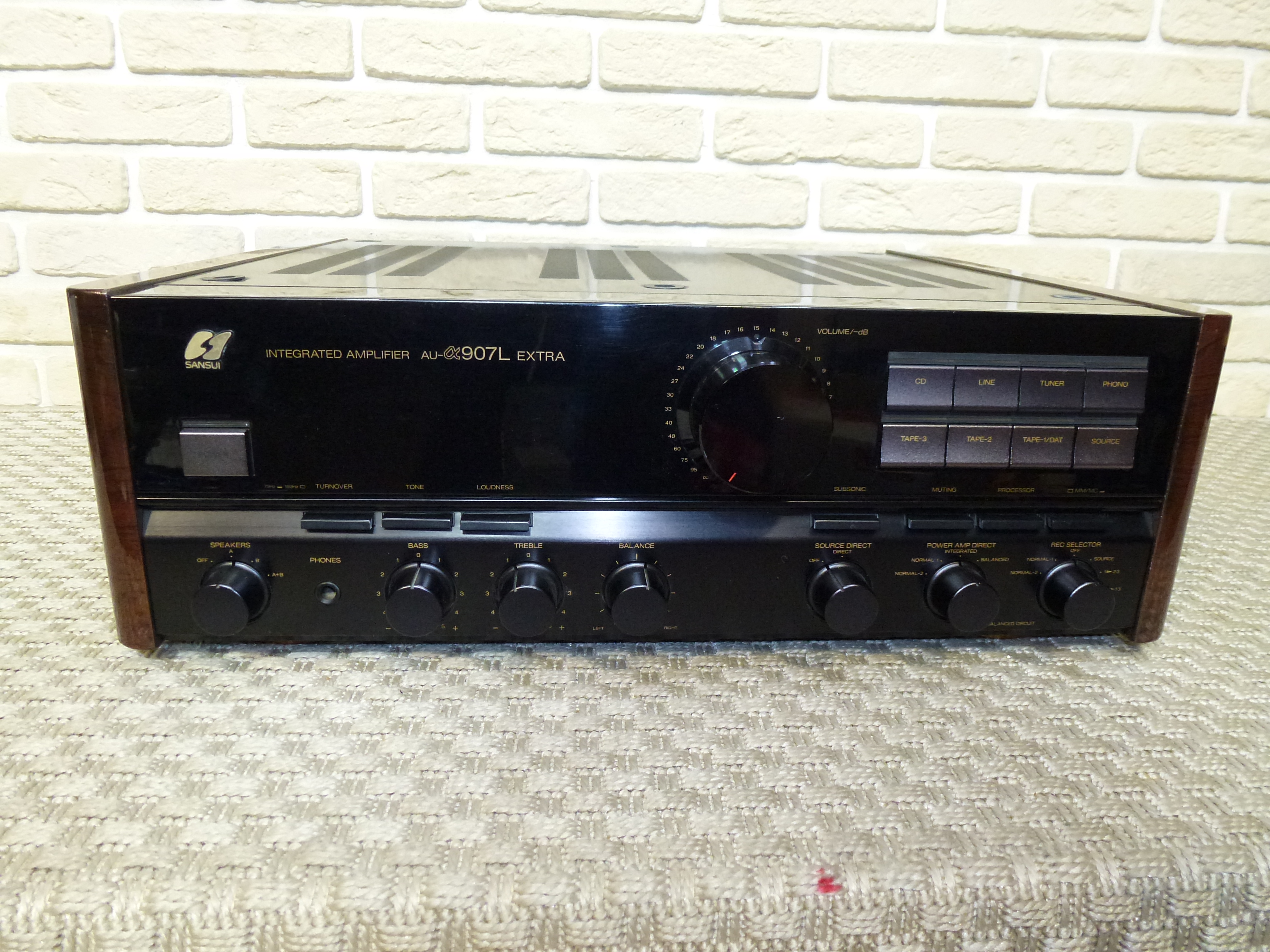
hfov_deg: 71.6
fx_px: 881
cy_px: 476
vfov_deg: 56.8
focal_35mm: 24
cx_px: 635
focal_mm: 4.3
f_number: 3.3
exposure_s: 1/60
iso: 400
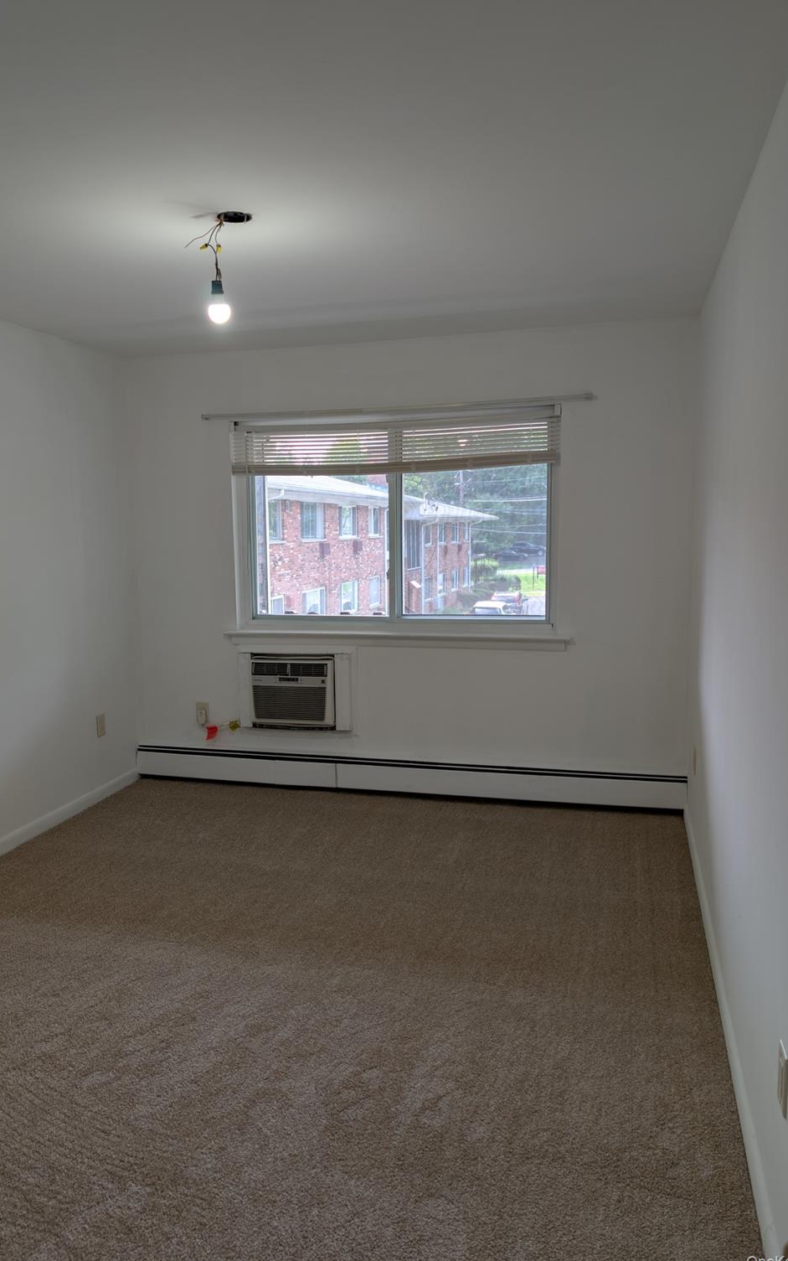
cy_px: 629
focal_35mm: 26
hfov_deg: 47.6
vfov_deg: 70.4
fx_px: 893
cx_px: 358
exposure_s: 1/60
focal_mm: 6.9
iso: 28
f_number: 1.68
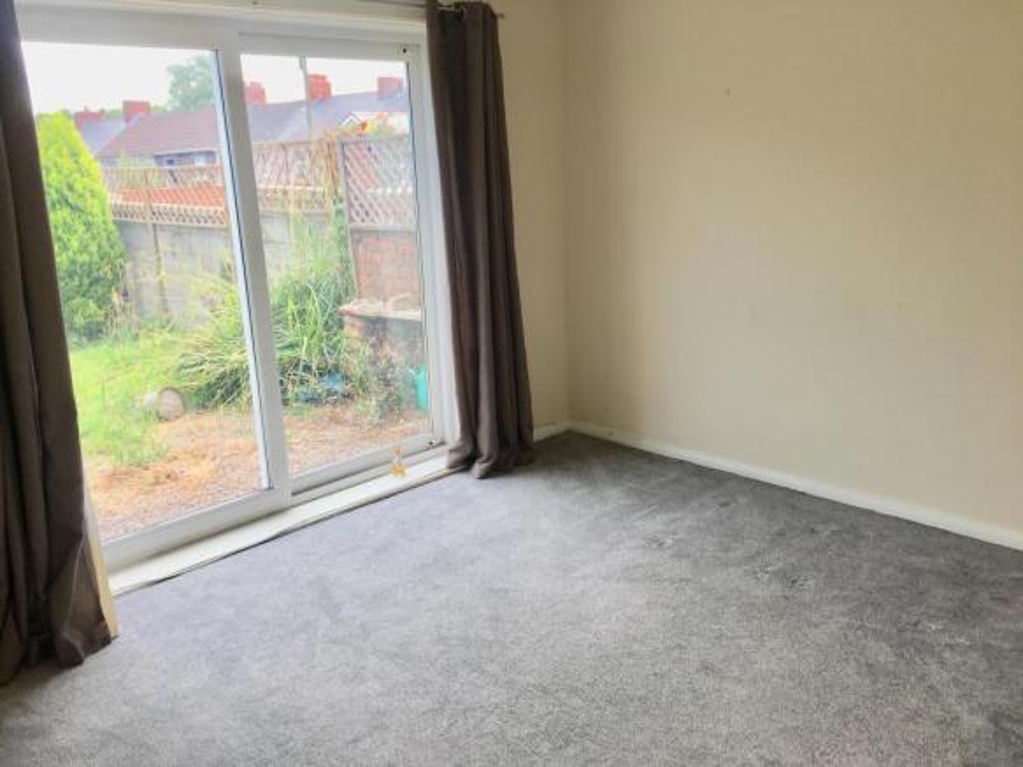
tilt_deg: -14.7
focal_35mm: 29
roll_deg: +1.1
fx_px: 857
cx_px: 512
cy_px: 384
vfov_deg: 48.2
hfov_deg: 61.7
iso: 25
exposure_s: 1/169
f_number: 2.2
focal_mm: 4.15
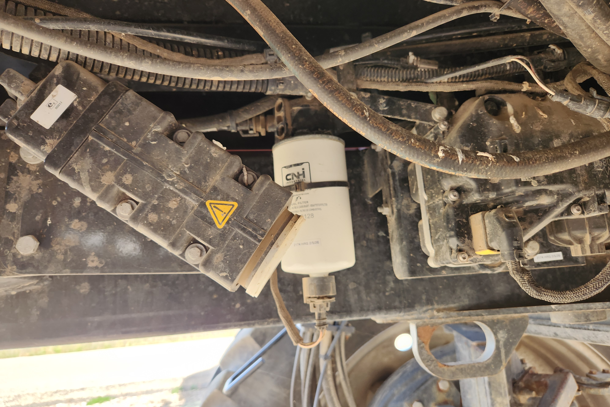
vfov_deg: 53.1
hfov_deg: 73.7
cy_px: 212
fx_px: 407
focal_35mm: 24
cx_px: 306
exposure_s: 1/180
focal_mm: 5.4
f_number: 1.8
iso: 100
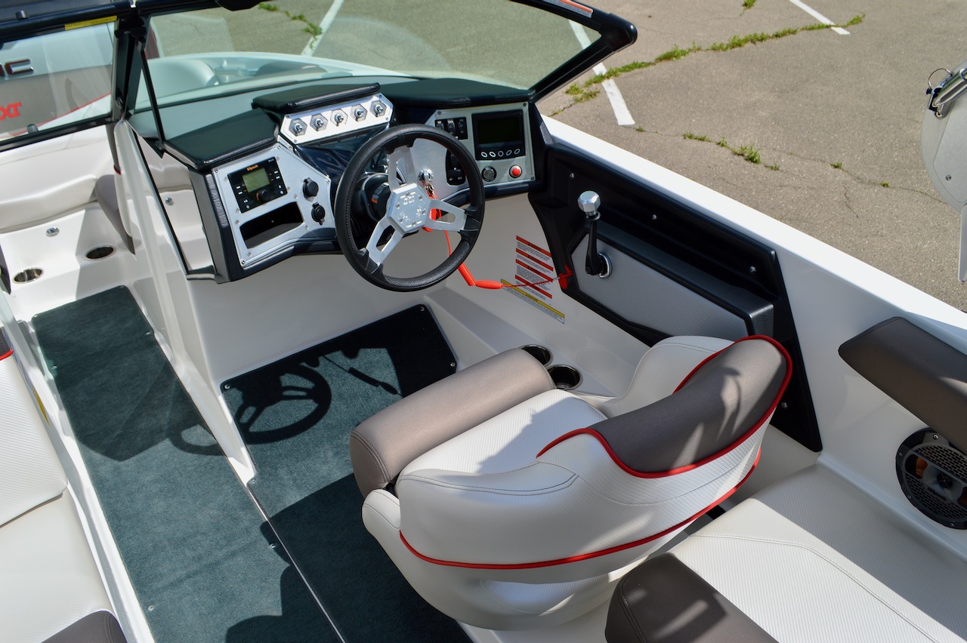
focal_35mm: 27
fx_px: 725
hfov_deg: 67.4
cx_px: 484
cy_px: 322
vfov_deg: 47.9
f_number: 9
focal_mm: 18
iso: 100
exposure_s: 1/320
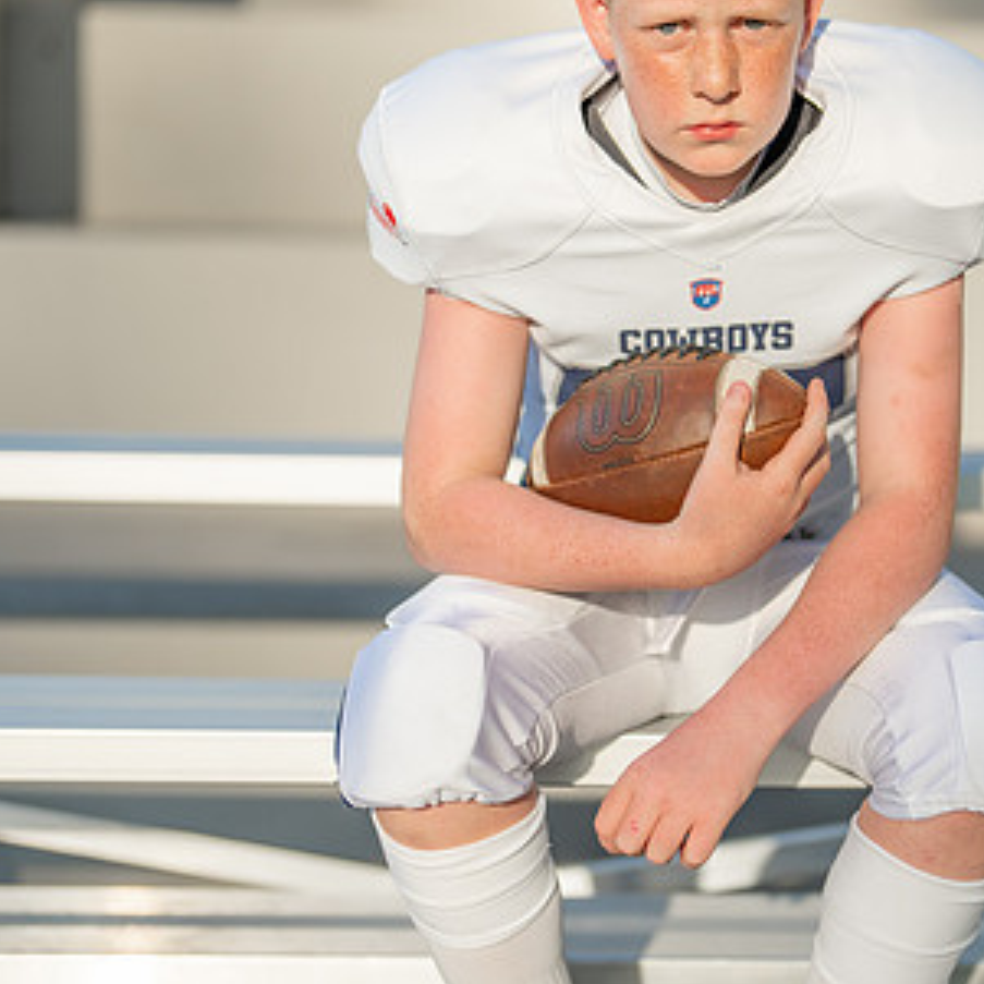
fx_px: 3023
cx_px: 766
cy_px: 440
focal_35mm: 94
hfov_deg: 18.3
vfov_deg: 18.5
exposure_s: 1/5000
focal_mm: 50
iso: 100
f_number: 1.2
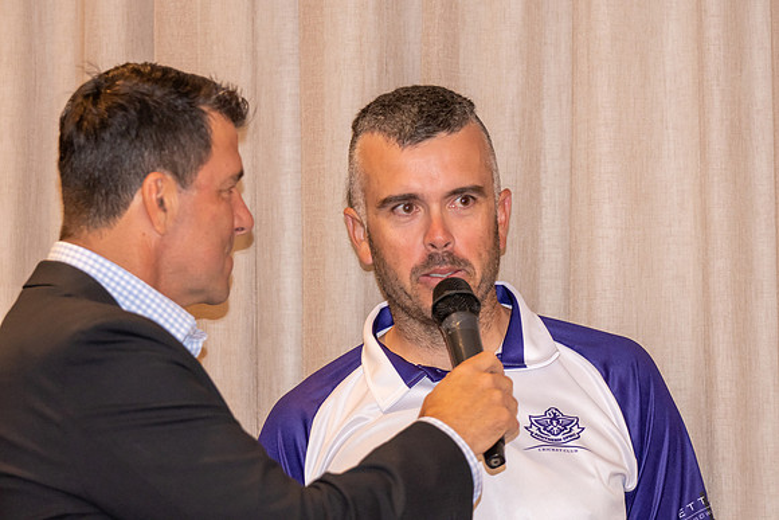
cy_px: 240
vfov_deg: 7.0
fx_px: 4271
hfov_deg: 10.4
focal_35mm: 197
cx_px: 420
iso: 1000
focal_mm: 122
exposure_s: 1/60
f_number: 2.8
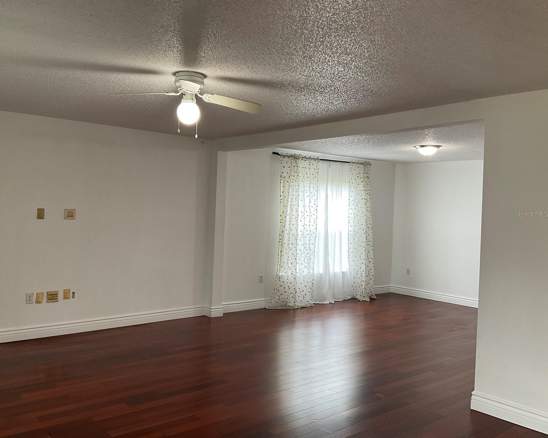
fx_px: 503
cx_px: 250
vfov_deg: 47.1
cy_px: 214
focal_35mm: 31
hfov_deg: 57.1
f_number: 1.8
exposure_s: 1/60
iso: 40
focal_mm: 3
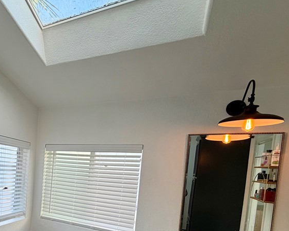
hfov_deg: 60.6
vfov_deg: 53.7
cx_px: 45
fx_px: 214
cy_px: 178
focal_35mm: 25
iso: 100
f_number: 2.2
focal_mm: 2.22
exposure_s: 1/120
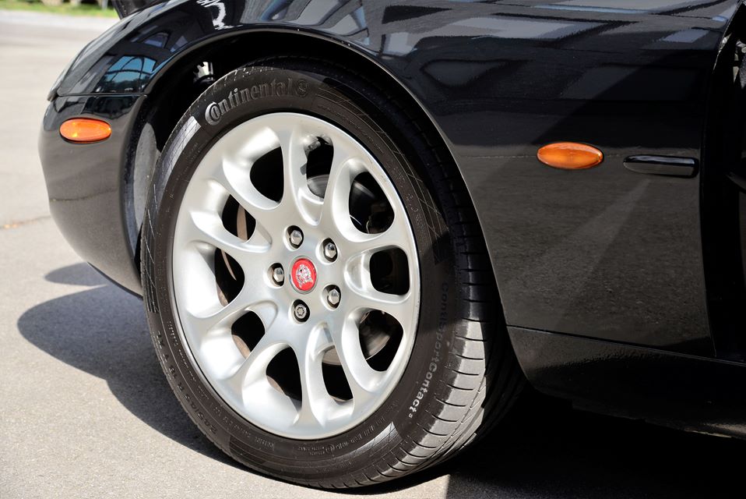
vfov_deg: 18.2
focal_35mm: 75
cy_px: 250
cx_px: 373
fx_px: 1555
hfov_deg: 27.0
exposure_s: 1/200
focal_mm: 75
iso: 250
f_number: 8
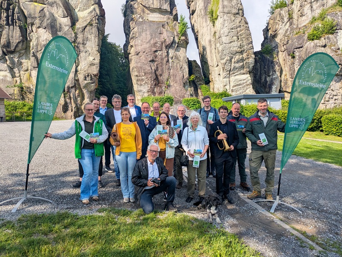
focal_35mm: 25
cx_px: 171
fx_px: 247
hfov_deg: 69.4
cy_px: 128
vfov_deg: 54.9
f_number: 1.9
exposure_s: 1/1225
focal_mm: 5.4
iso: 41
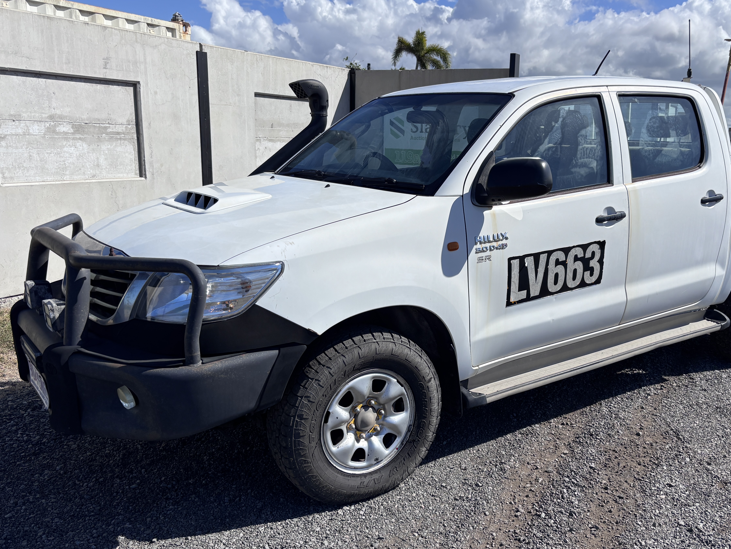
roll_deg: -1.8
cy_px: 304
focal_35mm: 33
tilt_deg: -13.8
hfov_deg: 55.1
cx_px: 421
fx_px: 697
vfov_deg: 42.9
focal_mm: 5.96
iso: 50
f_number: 1.6
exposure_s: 1/6329
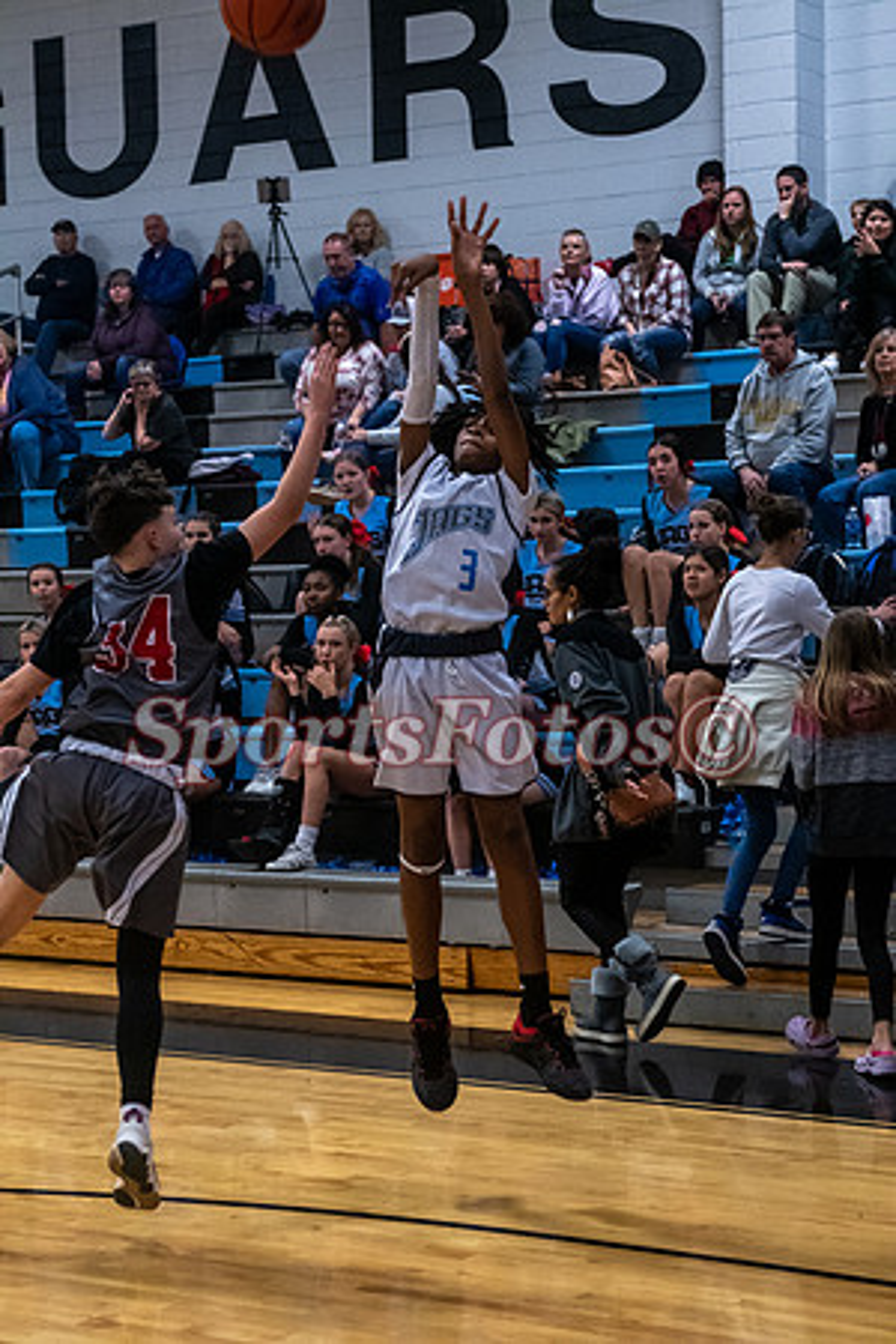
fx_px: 2912
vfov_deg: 26.0
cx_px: 448
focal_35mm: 78
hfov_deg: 17.5
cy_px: 672
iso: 4000
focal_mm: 52
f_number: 4
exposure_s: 1/500
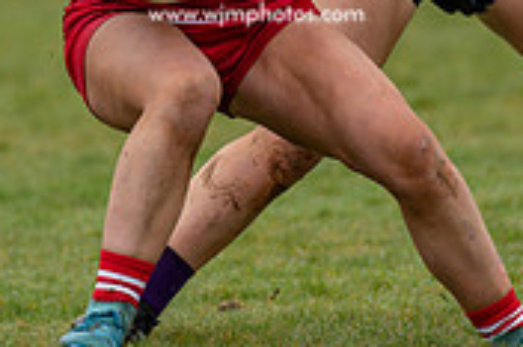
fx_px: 17954
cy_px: -63
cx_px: 167
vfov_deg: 1.1
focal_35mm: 1237
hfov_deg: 1.7
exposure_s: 1/640
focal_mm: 300
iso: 800
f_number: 2.8
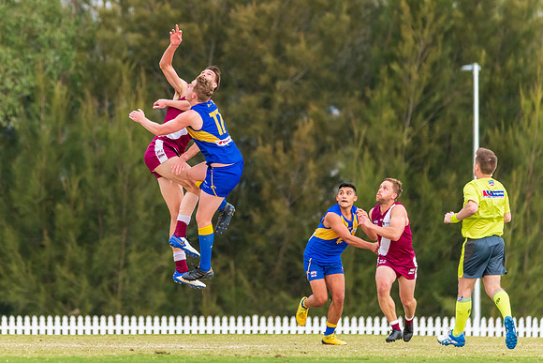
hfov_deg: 3.8
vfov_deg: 2.6
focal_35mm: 538
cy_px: 144
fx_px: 8121
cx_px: 198
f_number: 6
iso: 1800
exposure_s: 1/1250
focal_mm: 420
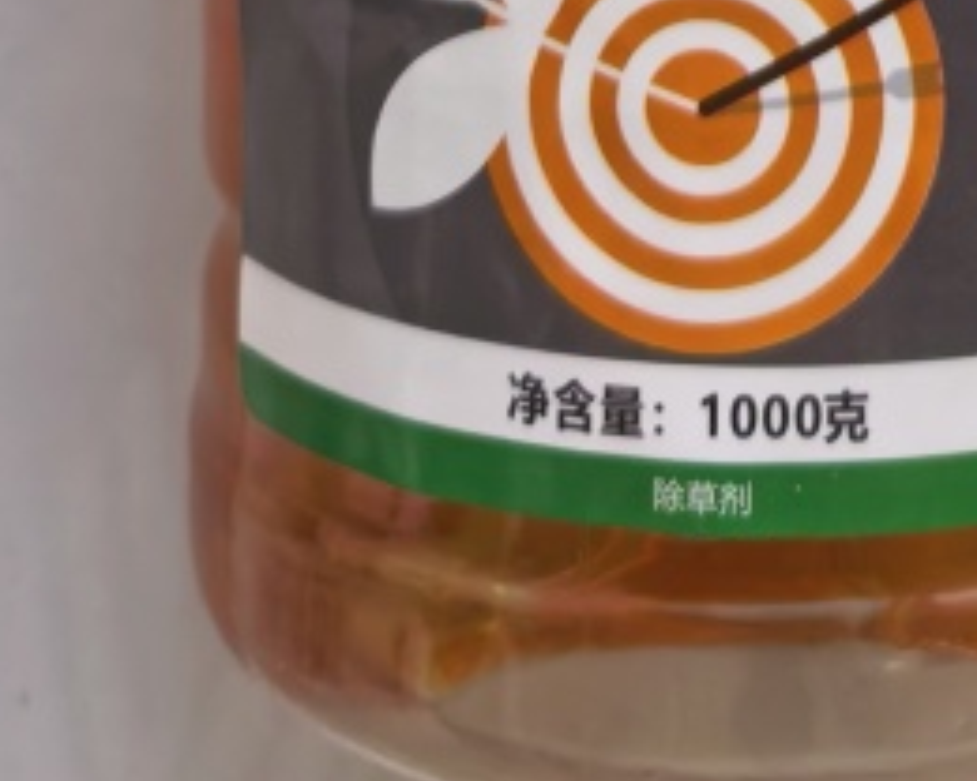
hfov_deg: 17.6
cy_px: -1001
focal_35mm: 108
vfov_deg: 11.9
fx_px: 3123
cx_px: 808
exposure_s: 1/100
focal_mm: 5.52
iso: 50
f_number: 1.9
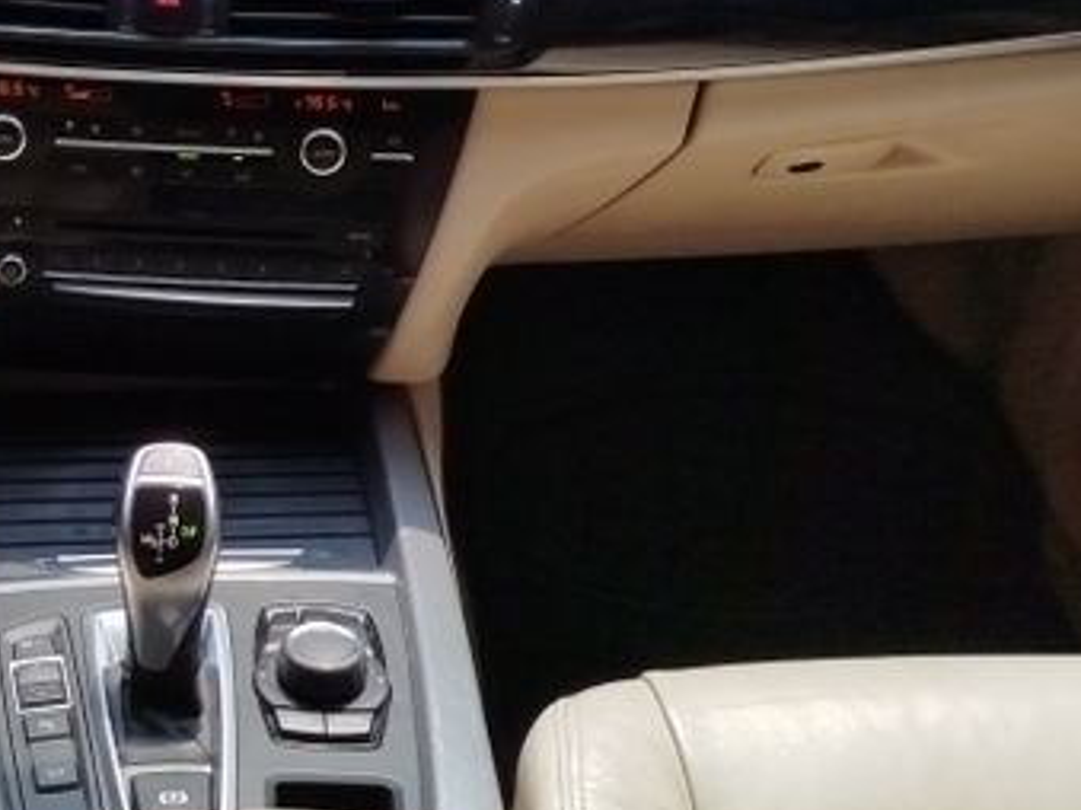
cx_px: 163
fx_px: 2123
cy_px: 246
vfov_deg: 21.5
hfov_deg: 27.8
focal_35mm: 68
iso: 50
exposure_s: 1/125
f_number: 1.7
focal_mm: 5.31
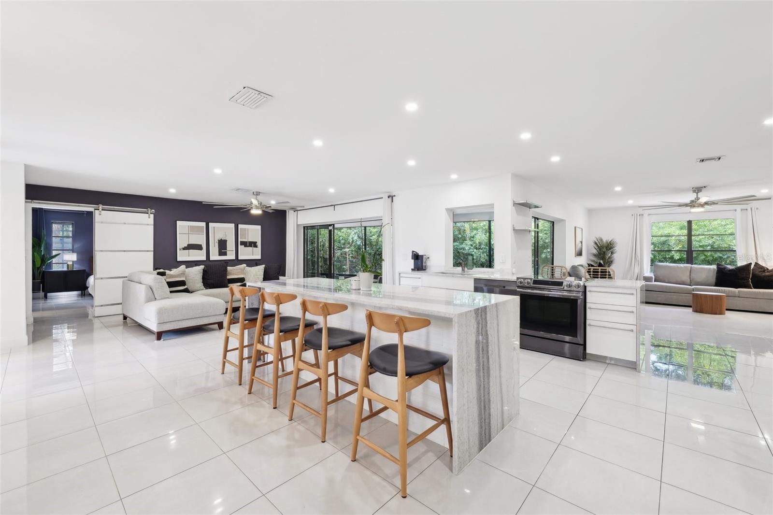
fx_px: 301
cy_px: 258
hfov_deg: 104.3
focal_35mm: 14
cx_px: 386
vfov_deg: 81.2
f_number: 8
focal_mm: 14
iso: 400
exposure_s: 1/13
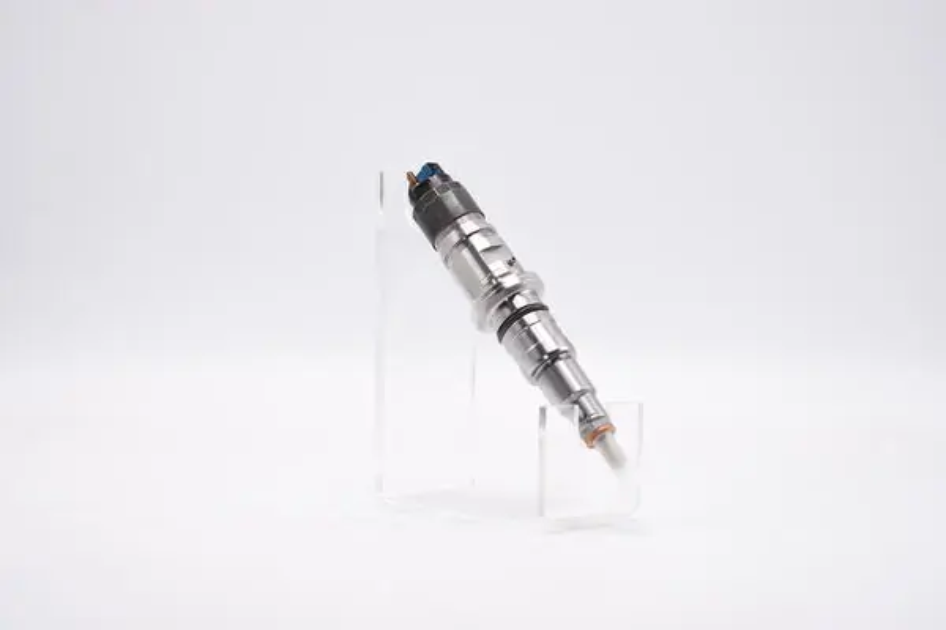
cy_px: 315
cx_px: 473
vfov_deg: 10.2
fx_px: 3547
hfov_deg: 15.2
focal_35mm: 135
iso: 100
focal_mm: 90
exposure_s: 1/200
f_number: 3
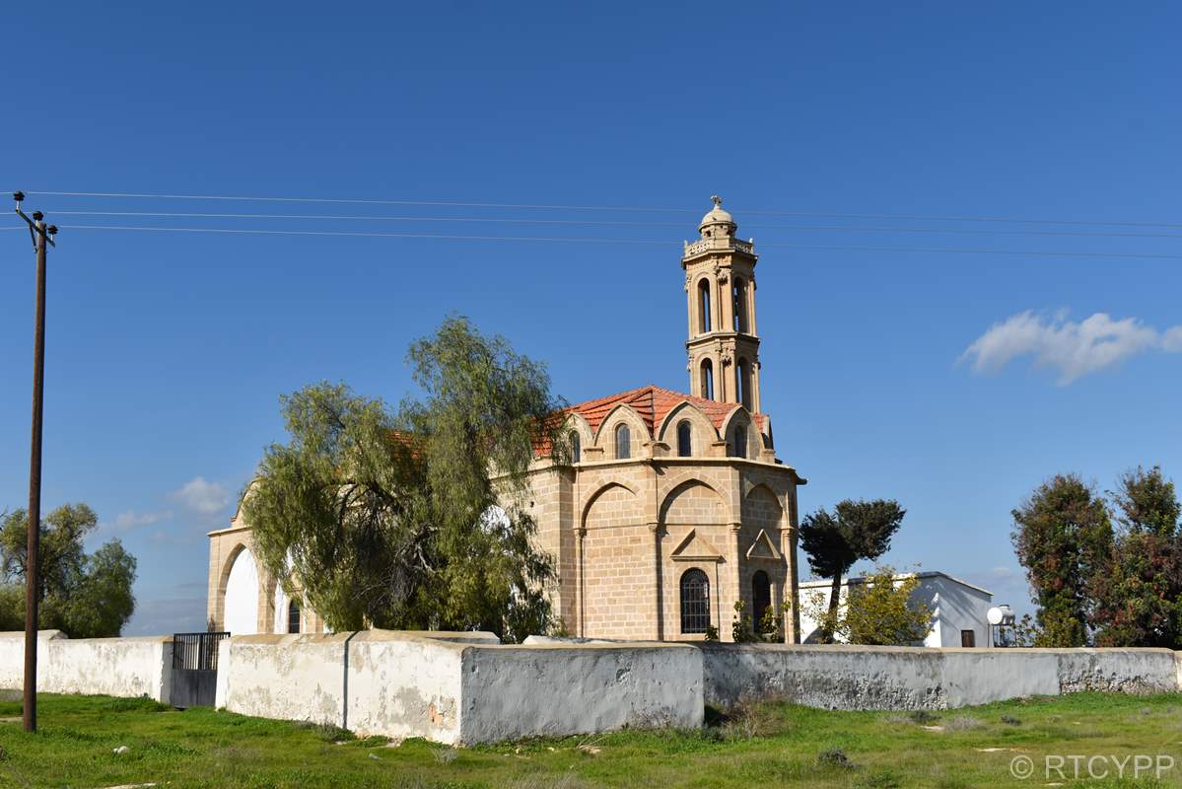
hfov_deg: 53.1
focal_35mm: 36
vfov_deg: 36.9
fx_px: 1182
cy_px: 394
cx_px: 591
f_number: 10
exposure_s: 1/400
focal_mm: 24
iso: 100
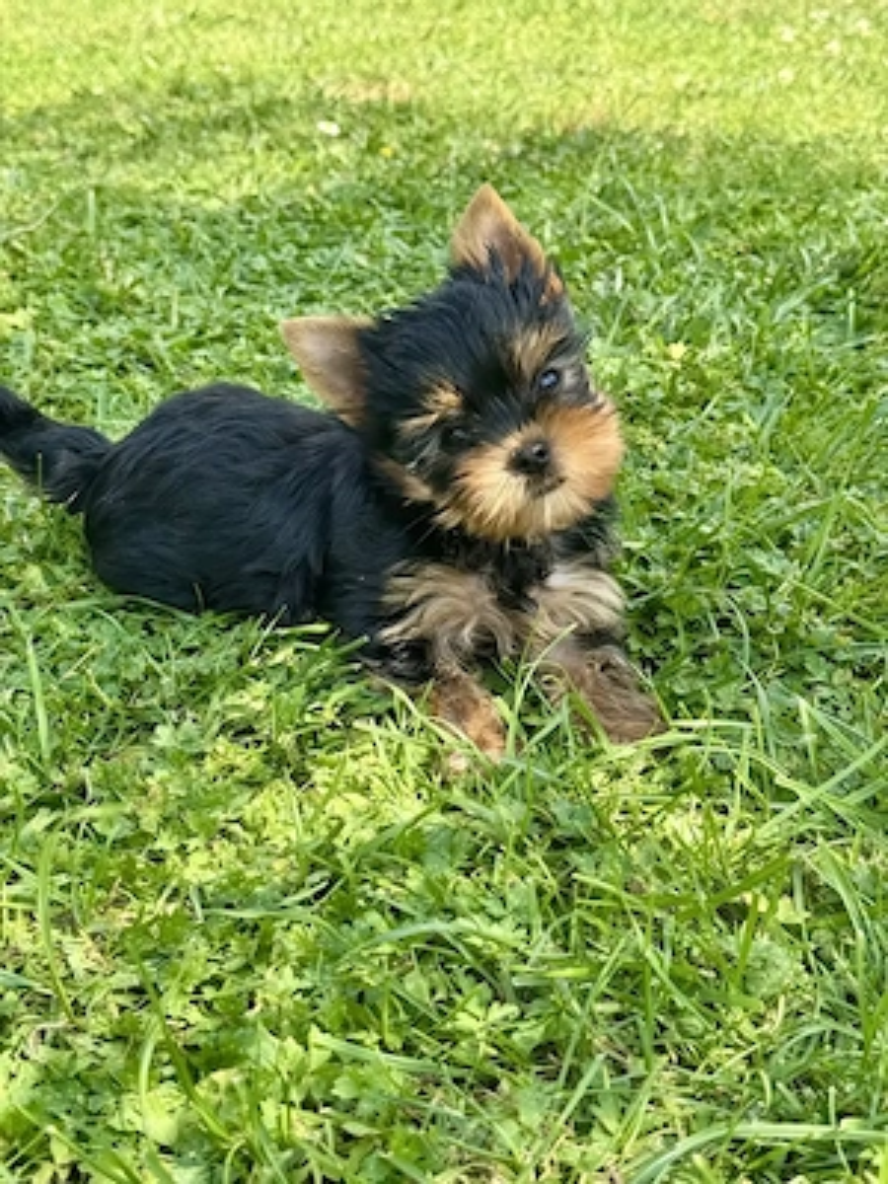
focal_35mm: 48
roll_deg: -1.7
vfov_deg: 39.7
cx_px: 444
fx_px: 1642
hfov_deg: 30.3
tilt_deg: -17.3
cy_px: 592
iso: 64
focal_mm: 6.76
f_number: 1.78
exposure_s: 1/888
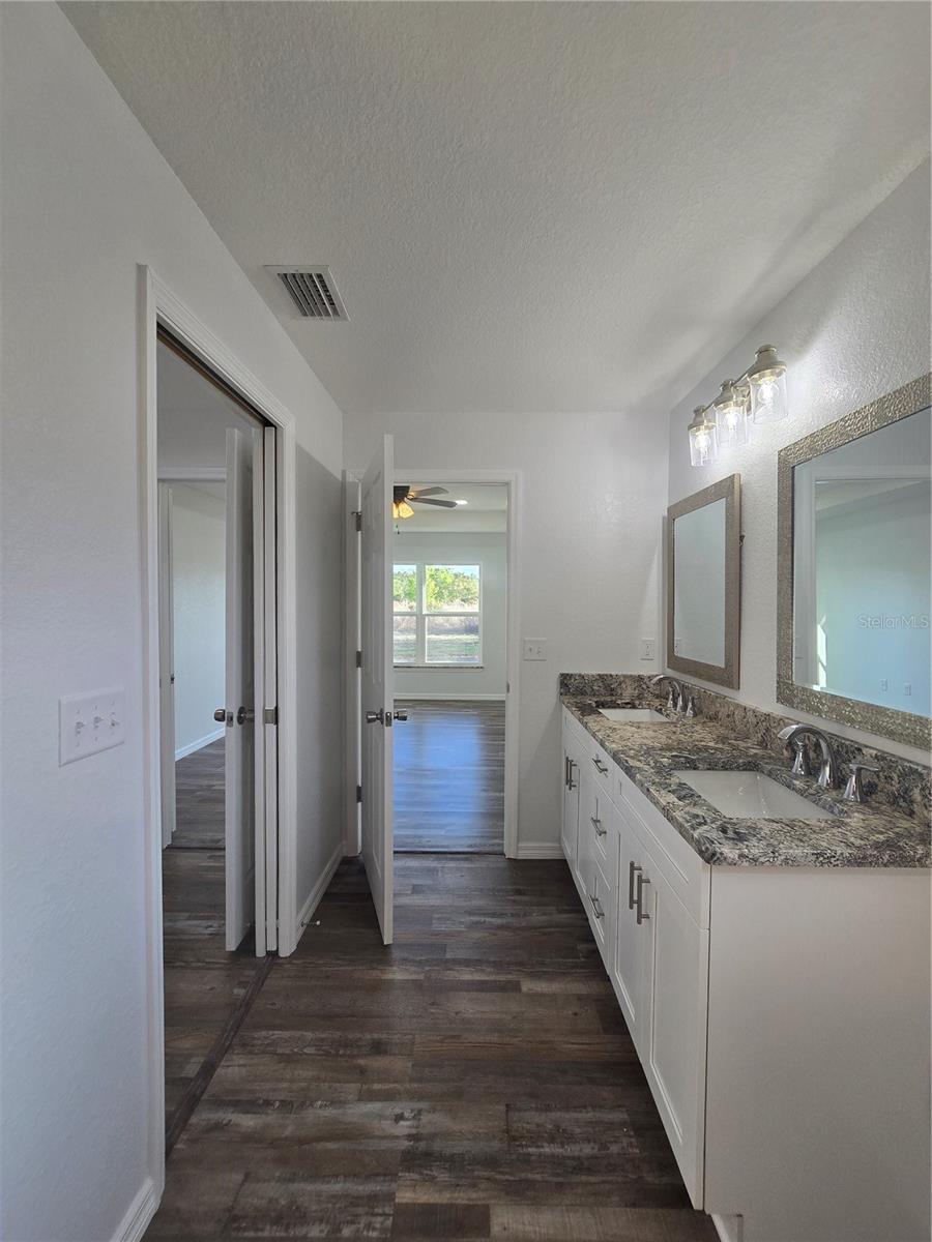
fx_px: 467
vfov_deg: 106.2
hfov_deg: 89.9
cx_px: 466
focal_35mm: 13
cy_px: 621
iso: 64
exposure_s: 1/120
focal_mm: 2.2
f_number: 2.2
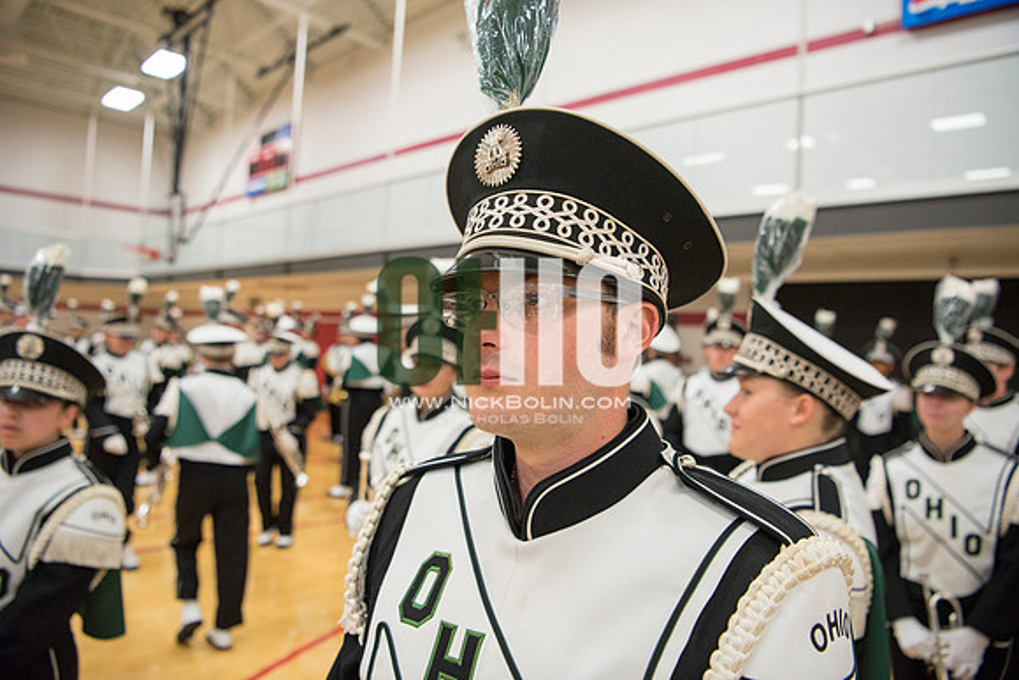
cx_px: 510
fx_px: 679
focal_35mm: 24
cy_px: 340
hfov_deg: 73.7
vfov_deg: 53.2
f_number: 3.2
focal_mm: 24
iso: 2000
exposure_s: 1/320
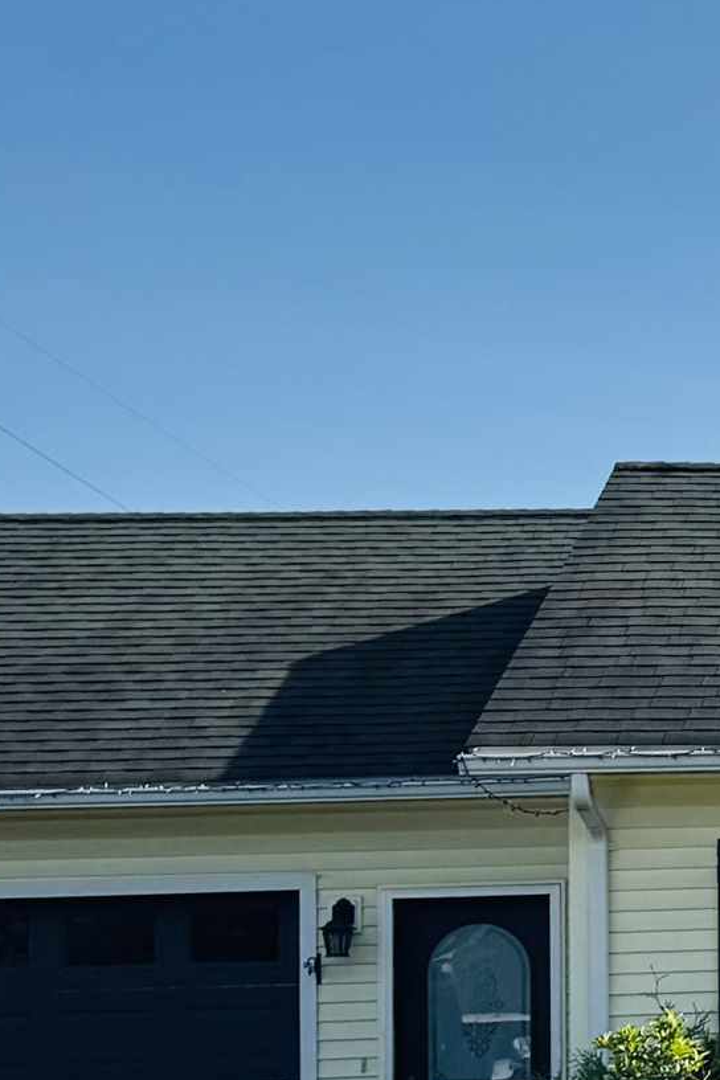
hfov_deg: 12.7
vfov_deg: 21.6
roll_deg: +1.7
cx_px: 1445
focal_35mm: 94
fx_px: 2820
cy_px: 756
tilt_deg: +1.5
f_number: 1.78
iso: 80
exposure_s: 1/6410
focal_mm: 6.76
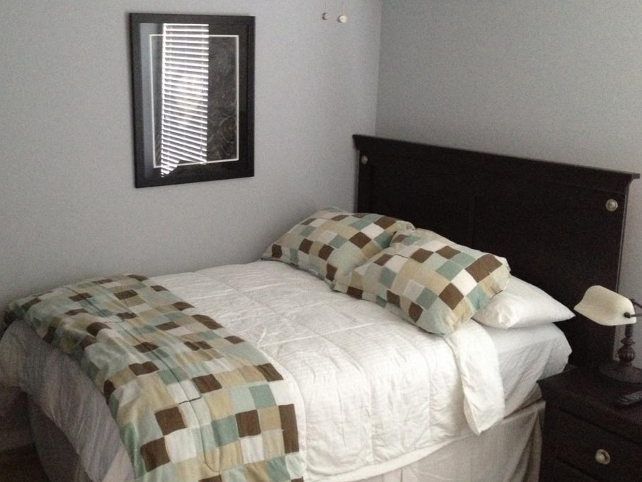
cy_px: 210
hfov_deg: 42.7
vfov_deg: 32.8
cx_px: 254
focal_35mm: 44
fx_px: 816
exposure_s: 1/15
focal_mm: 4.28
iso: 400
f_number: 2.4
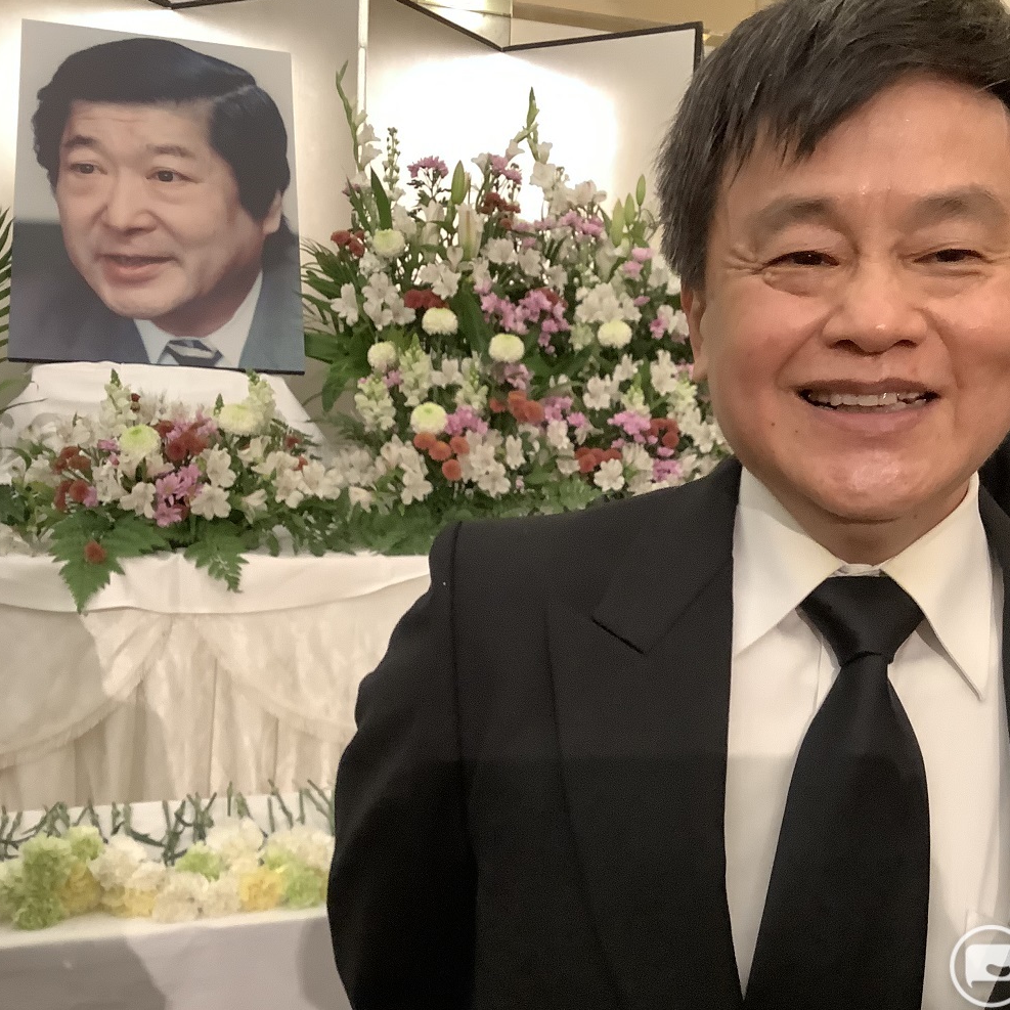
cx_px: 595
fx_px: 1221
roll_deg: -2.3
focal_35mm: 37
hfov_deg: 44.7
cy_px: 508
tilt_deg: -4.2
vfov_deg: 44.9
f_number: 2.4
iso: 320
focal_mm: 3.3
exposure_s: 1/50
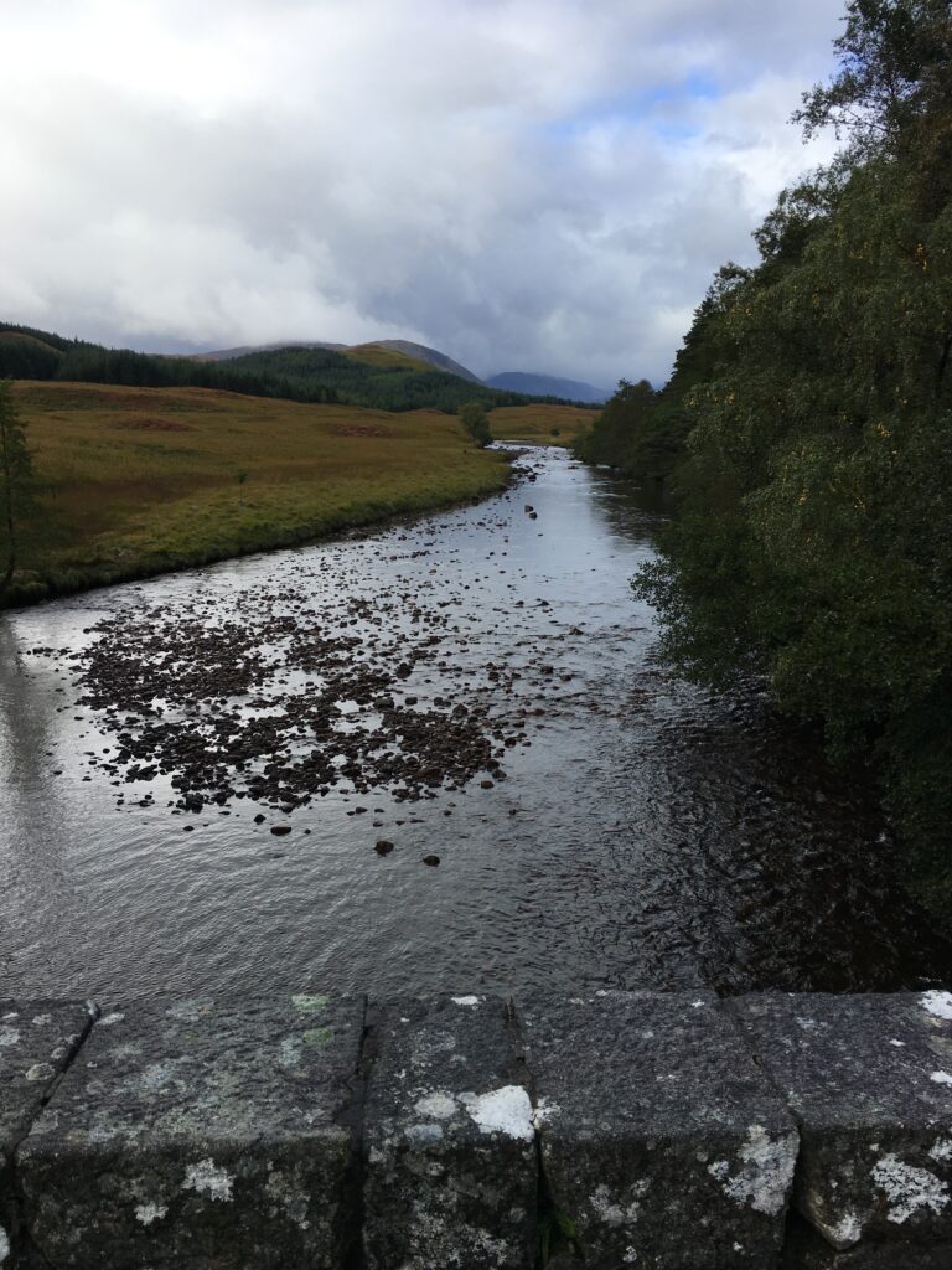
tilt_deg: -8.7
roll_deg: +0.9
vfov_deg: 61.7
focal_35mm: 29
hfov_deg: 48.2
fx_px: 1063
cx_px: 476
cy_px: 635
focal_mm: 4.15
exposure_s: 1/864
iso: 25
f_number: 2.2
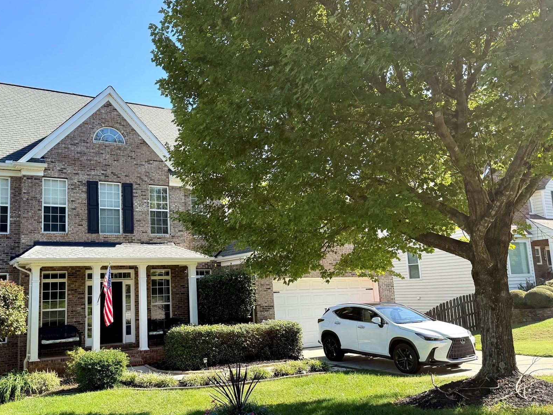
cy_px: 216
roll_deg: +2.0
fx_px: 495
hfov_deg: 57.5
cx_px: 202
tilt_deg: +9.5
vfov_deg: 45.4
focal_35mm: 31
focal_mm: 6.76
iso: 80
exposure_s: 1/1437
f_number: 1.78
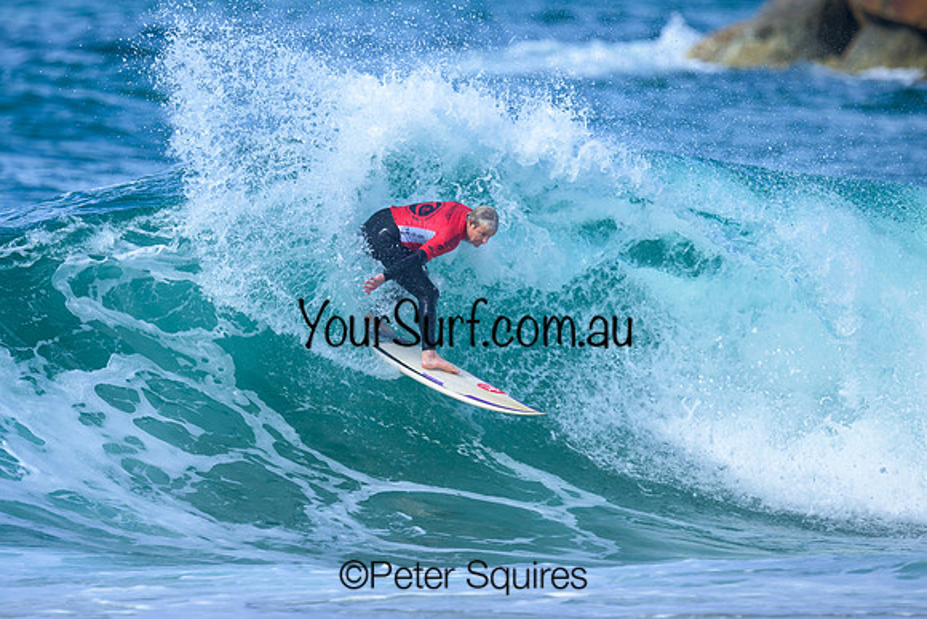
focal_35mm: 1100
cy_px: 259
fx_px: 28326
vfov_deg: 1.3
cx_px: 333
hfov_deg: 1.9
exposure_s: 1/2000
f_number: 6.3
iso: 320
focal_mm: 800
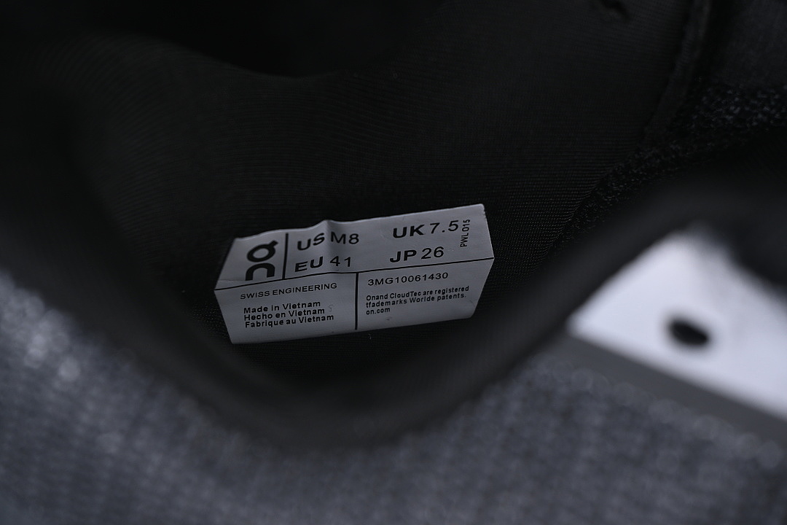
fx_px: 1639
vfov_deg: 18.2
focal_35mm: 75
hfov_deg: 27.0
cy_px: 262
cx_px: 394
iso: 160
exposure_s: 1/50
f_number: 6.3
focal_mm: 50
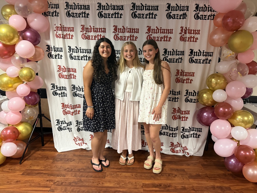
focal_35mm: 24
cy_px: 96
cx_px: 128
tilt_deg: -13.7
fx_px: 178
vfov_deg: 56.8
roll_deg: -1.9
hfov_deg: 71.6
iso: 500
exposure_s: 1/60
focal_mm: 6.76
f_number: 1.78
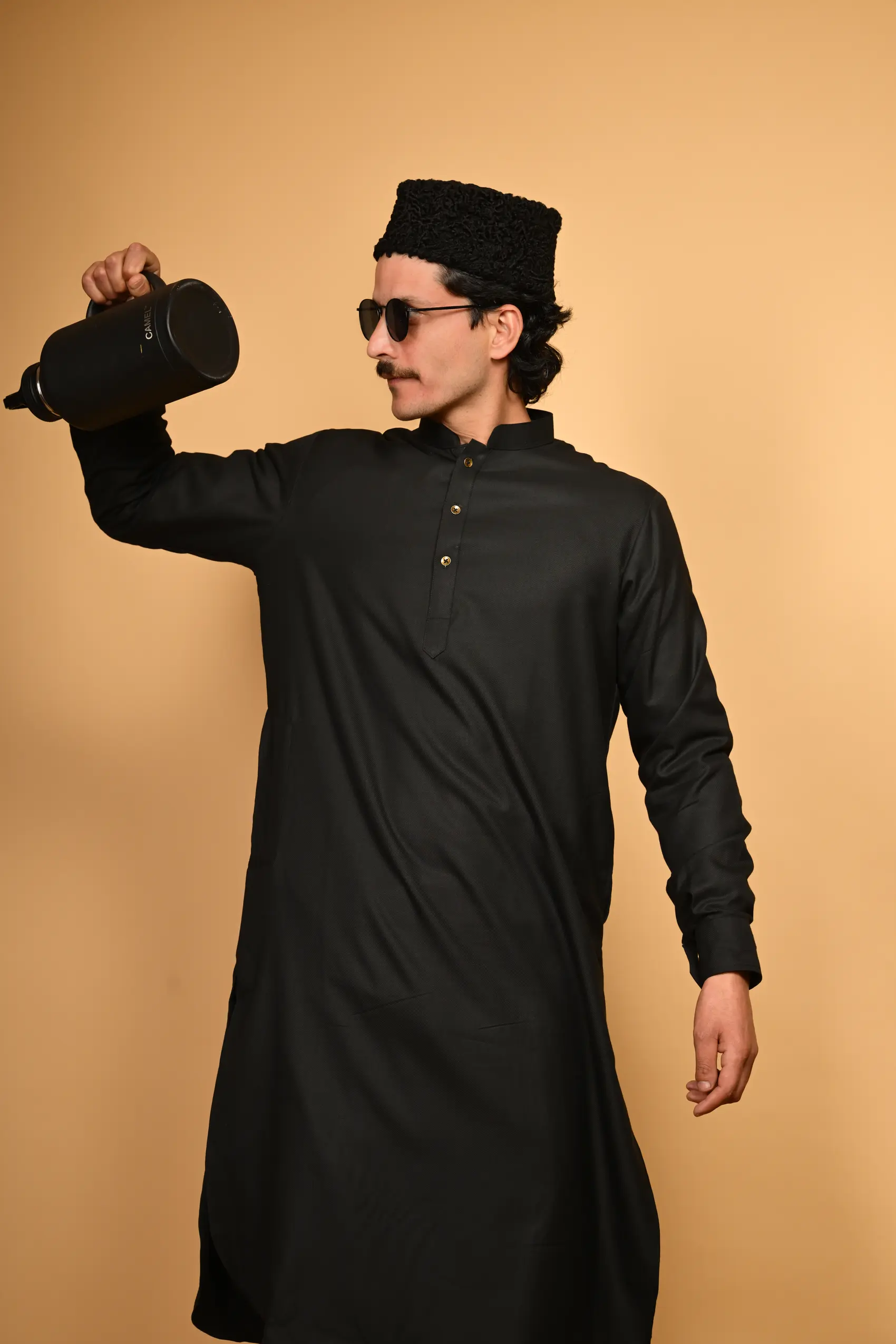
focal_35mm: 62
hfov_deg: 21.9
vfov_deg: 32.4
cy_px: 672
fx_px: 2314
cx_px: 448
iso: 160
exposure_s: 1/200
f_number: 6.3
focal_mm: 62
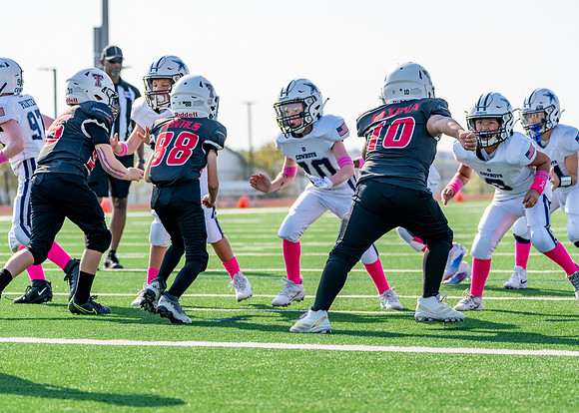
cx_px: 290
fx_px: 2722
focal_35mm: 166
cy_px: 206
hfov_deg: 12.1
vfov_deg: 8.7
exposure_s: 1/1000
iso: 200
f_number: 5
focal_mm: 158
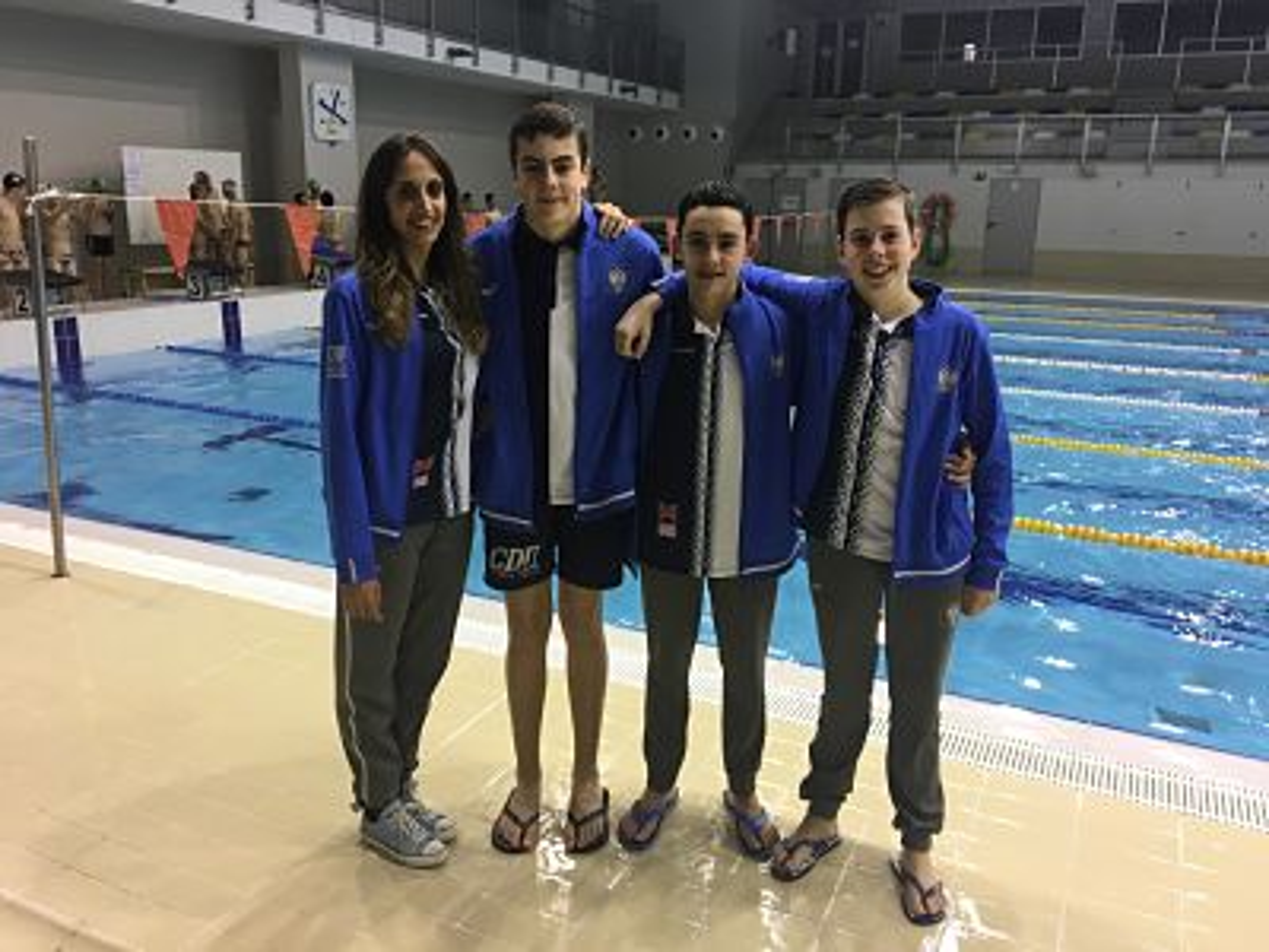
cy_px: 476
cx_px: 634
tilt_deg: -14.5
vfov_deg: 48.2
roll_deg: -1.3
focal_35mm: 29
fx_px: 1063
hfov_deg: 61.7
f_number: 2.2
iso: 40
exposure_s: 1/33
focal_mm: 4.15
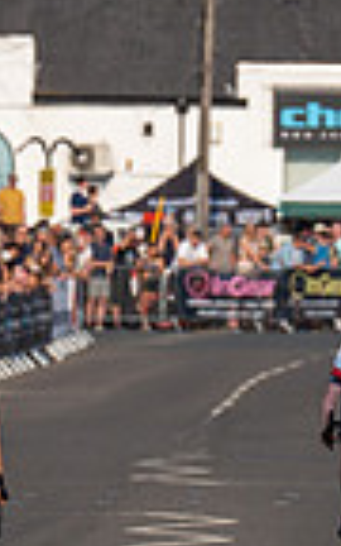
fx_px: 11658
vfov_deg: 2.7
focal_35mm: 784
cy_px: 339
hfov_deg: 1.7
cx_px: -27
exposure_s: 1/1000
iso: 160
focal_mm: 191
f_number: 5
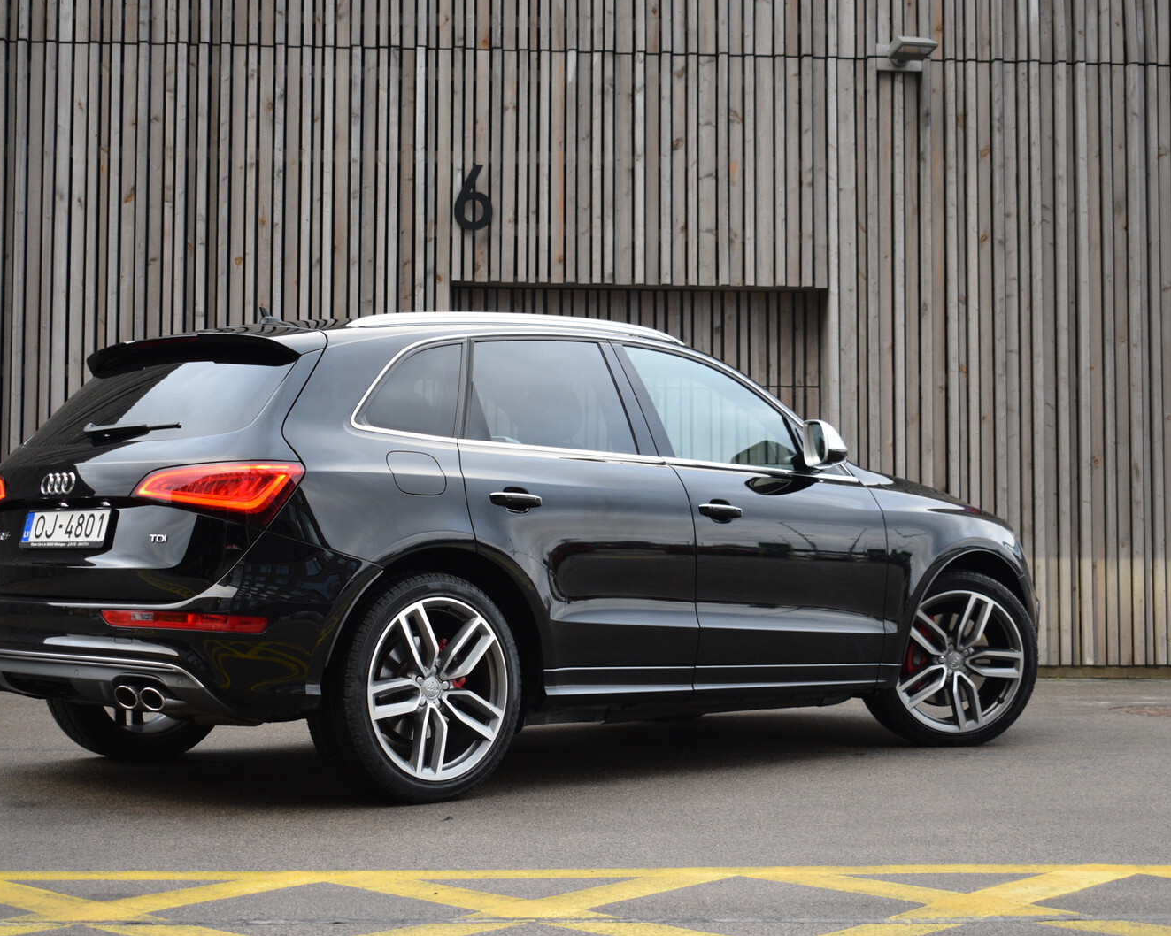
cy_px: 467
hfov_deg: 31.7
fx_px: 2064
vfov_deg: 25.6
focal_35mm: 60
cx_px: 527
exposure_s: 1/60
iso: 560
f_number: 4.5
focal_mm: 35
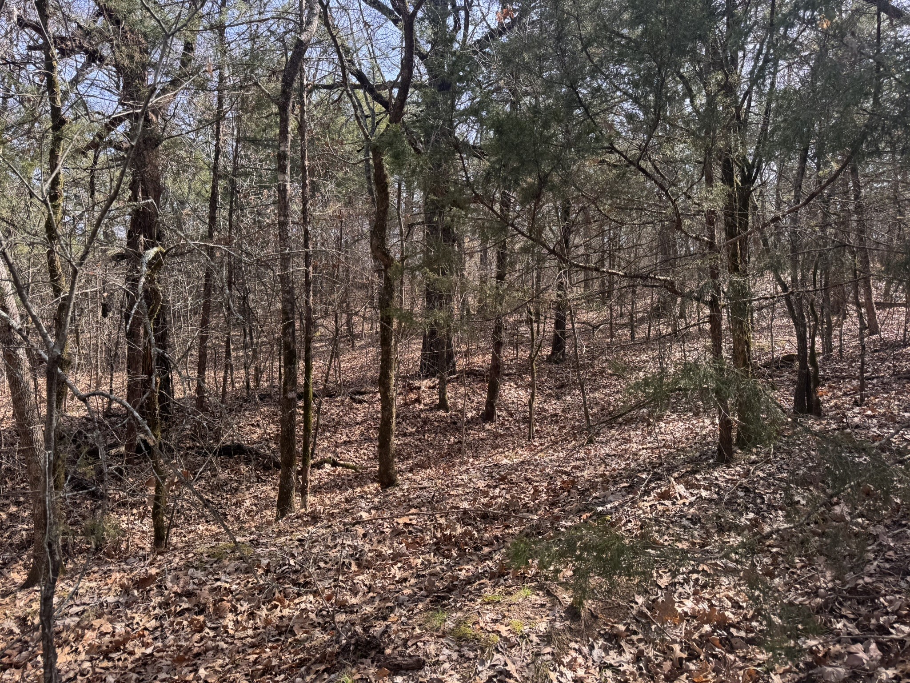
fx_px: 631
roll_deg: +0.5
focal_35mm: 24
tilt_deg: +0.2
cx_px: 455
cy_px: 342
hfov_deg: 71.6
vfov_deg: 56.8
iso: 80
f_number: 1.78
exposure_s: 1/506
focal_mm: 6.76
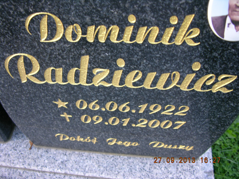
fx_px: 242
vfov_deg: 40.7
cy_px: 90
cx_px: 120
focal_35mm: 35
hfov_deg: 52.6
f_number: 2.8
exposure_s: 1/43.5
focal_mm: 8.9
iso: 50
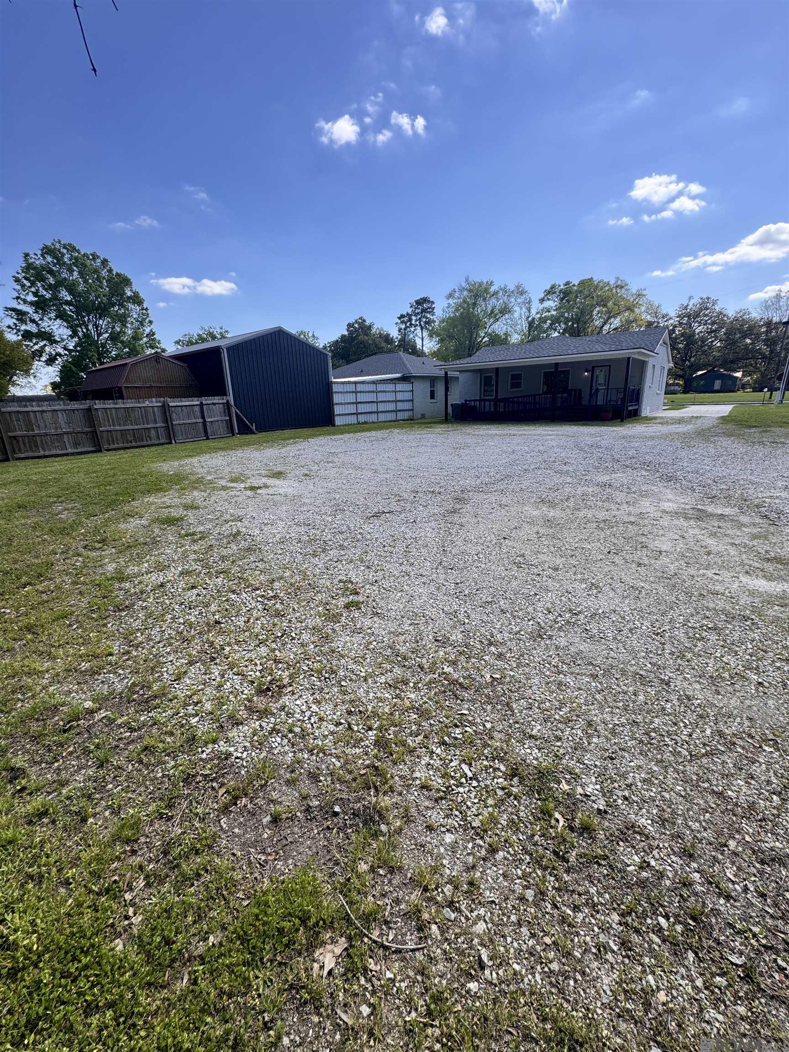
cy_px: 526
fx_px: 425
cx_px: 394
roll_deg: +2.6
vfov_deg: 102.1
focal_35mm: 14
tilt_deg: -17.7
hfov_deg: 85.7
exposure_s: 1/687
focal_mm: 2.22
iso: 40
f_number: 2.2
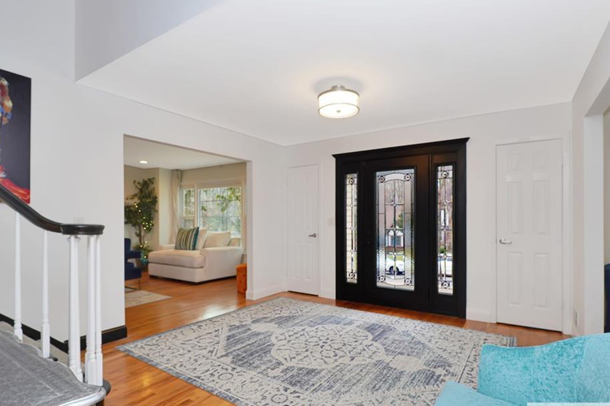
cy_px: 216
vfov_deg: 65.7
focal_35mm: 19
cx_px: 320
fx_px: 314
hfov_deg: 88.2
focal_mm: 11
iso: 100
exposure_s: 1/80
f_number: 4.5
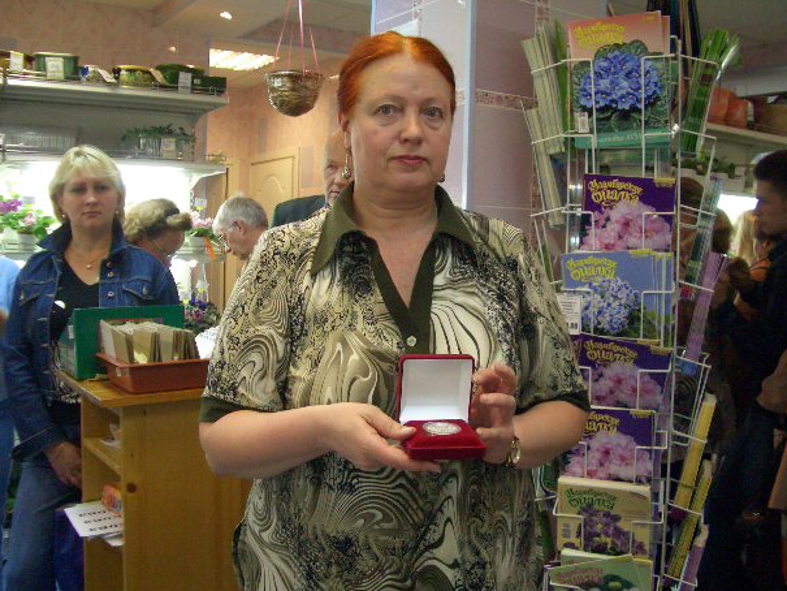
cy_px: 303
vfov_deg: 38.7
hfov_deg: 50.1
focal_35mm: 37
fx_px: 841
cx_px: 397
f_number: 2.6
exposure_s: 1/60
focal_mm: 5.8
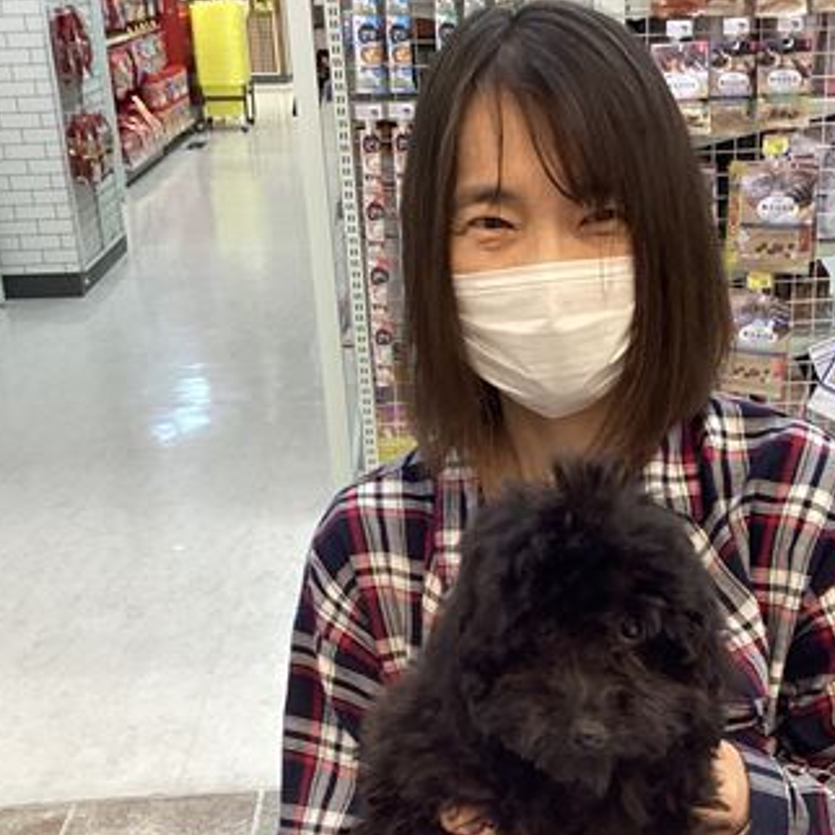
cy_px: 532
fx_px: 1392
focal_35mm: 51
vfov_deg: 33.2
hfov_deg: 33.0
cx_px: 573
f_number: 2.4
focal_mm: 3.3
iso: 80
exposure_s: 1/50
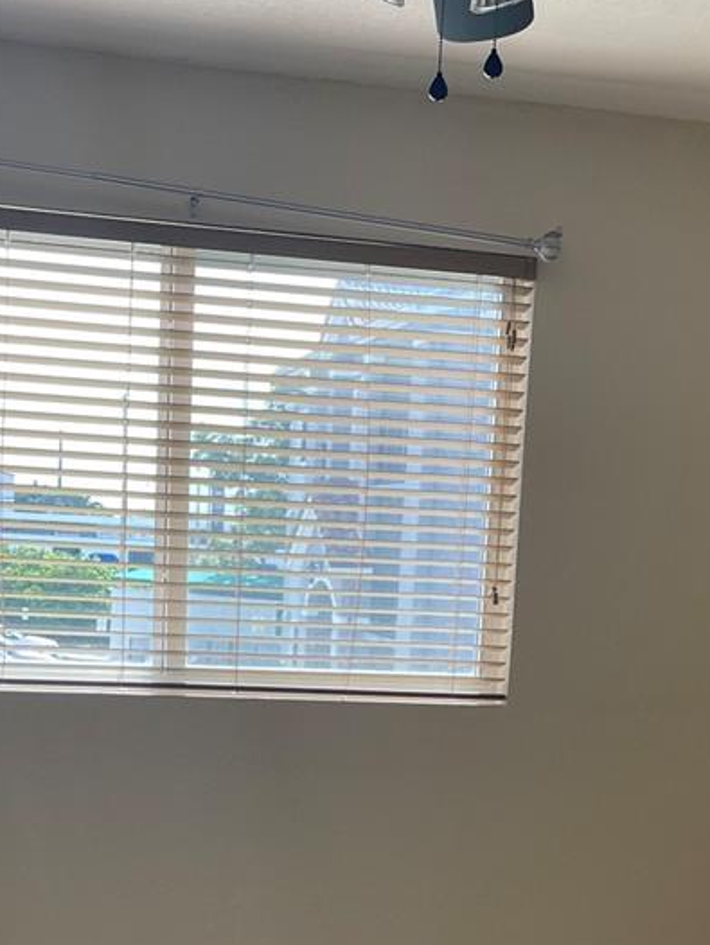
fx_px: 1558
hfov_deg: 25.7
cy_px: 837
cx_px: 365
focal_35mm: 57
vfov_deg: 32.2
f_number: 1.6
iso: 32
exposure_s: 1/198
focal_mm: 5.1
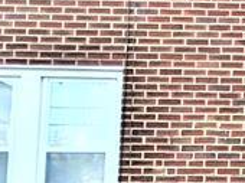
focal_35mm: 163
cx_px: 530
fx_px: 1152
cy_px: 117
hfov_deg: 10.8
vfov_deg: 9.1
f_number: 1.8
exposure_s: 1/903
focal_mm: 4.44
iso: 39
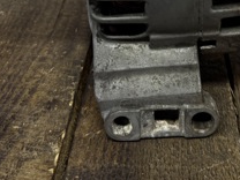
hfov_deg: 26.1
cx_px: 166
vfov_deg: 17.9
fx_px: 513
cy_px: -83
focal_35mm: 74
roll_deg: +0.2
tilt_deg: -13.7
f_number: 1.78
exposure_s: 1/50
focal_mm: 6.76
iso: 160
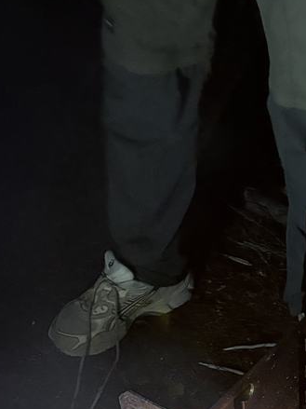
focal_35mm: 79
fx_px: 932
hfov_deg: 18.5
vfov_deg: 21.5
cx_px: 246
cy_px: 580
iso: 640
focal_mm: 5.96
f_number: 1.6
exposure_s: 1/31
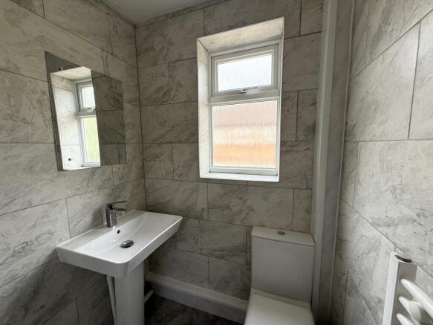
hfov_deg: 102.1
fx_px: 175
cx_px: 216
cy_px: 162
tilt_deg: -6.2
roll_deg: +0.0
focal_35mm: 14
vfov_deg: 85.7
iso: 50
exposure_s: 1/150
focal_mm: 2.22
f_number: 2.2
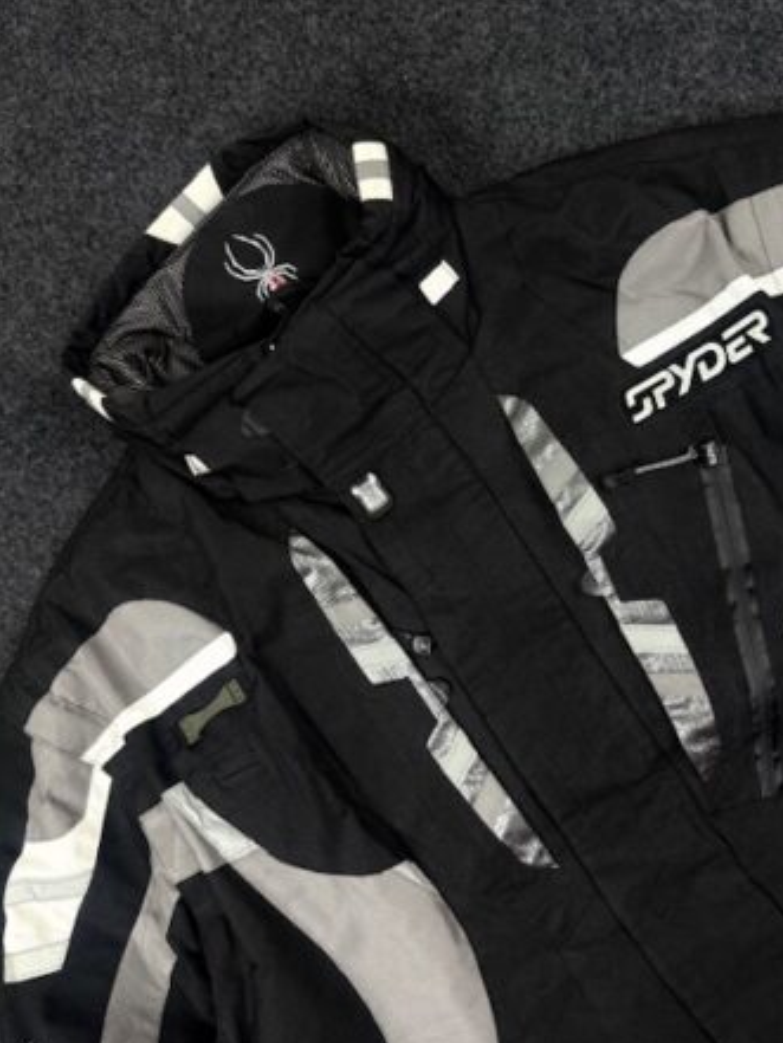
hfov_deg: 48.2
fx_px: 874
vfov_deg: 61.5
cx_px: 431
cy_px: 474
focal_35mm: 29
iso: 160
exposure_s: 1/100
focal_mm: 6.76
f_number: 1.78
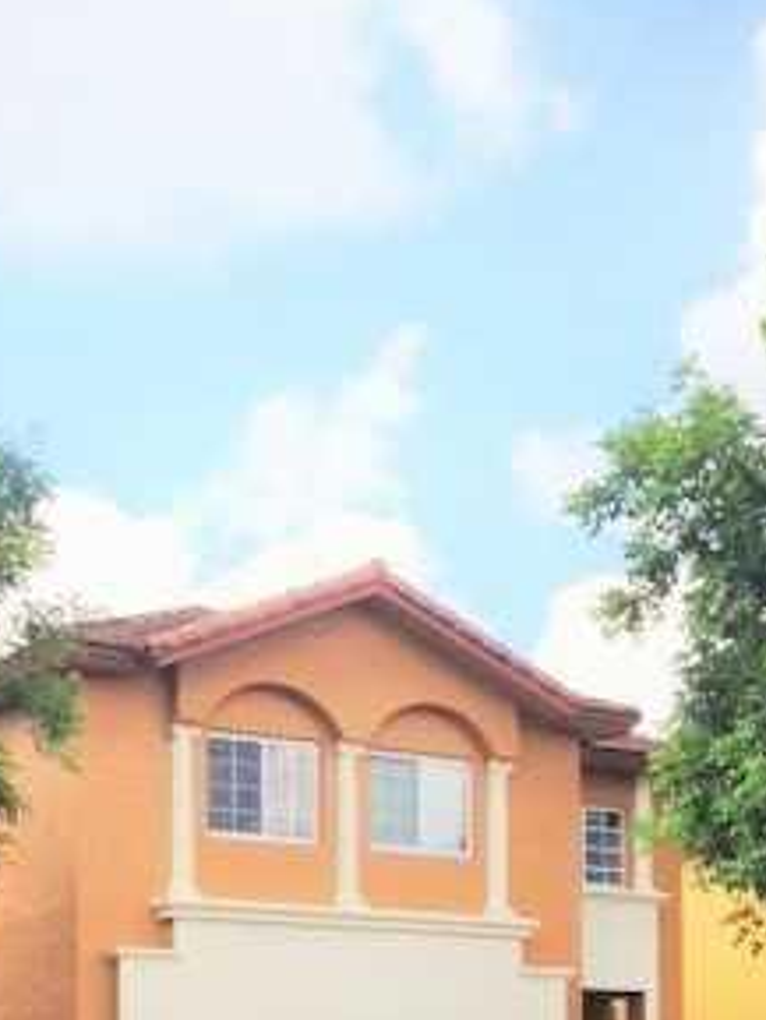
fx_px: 2152
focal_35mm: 73
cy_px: 1034
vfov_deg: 25.3
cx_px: 286
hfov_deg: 20.1
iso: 50
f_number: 2.4
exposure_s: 1/1153
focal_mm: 4.12
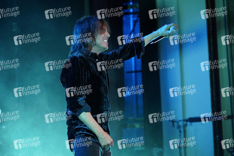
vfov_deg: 10.5
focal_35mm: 131
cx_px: 117
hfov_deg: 15.7
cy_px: 78
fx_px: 851
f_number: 5.6
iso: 2500
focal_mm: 131
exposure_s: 1/320
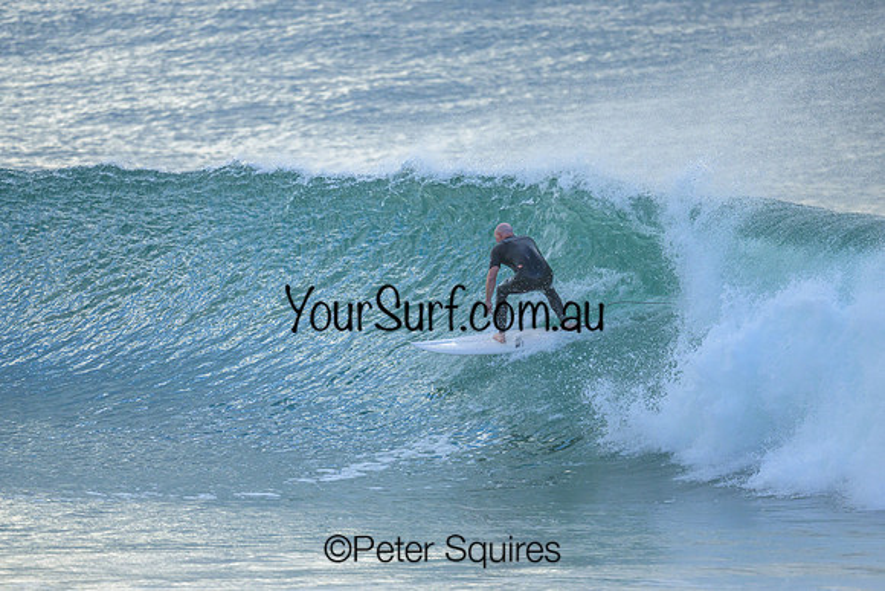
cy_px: 296
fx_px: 19670
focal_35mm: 800
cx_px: 442
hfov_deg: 2.6
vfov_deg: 1.7
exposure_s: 1/2500
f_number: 6.3
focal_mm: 800
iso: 1000
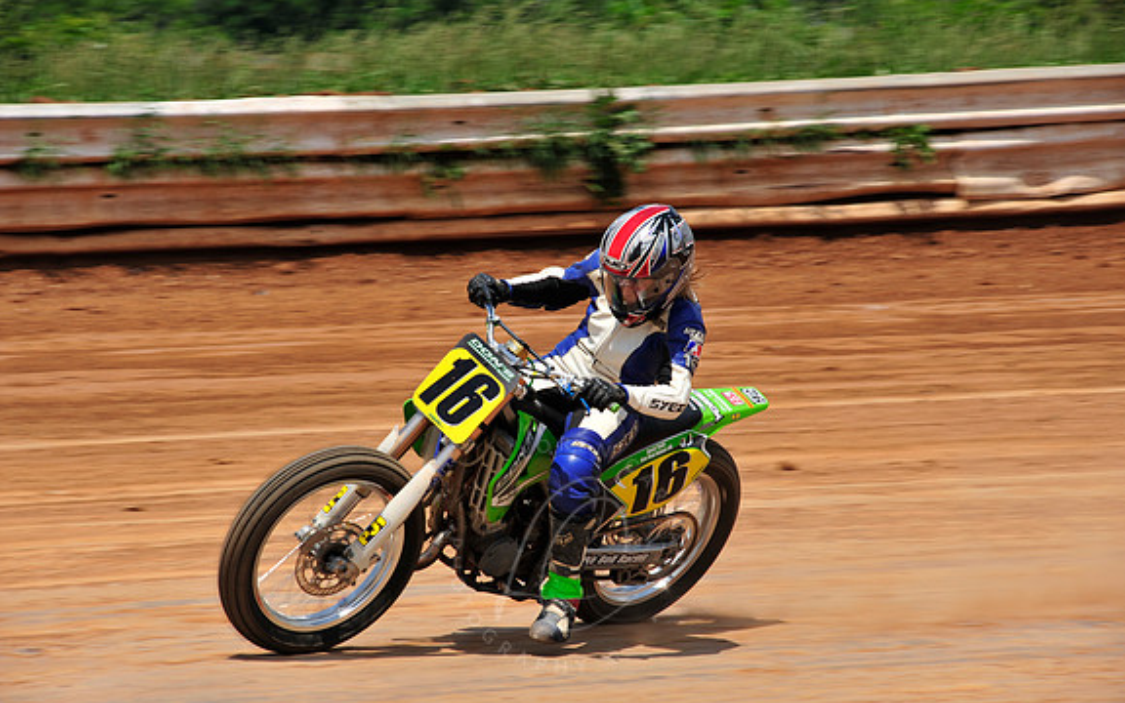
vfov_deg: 6.4
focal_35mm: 205
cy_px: 375
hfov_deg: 10.2
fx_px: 6285
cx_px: 564
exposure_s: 1/400
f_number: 11
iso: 200
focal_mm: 200
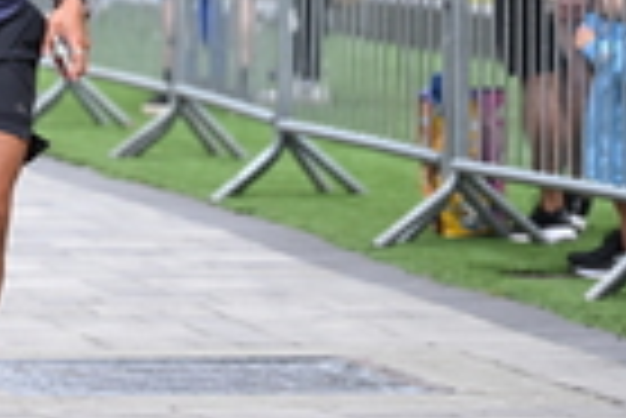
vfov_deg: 3.8
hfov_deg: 5.6
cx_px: -86
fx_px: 6319
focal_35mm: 363
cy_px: -187
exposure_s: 1/2000
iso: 640
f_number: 2.8
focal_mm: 92
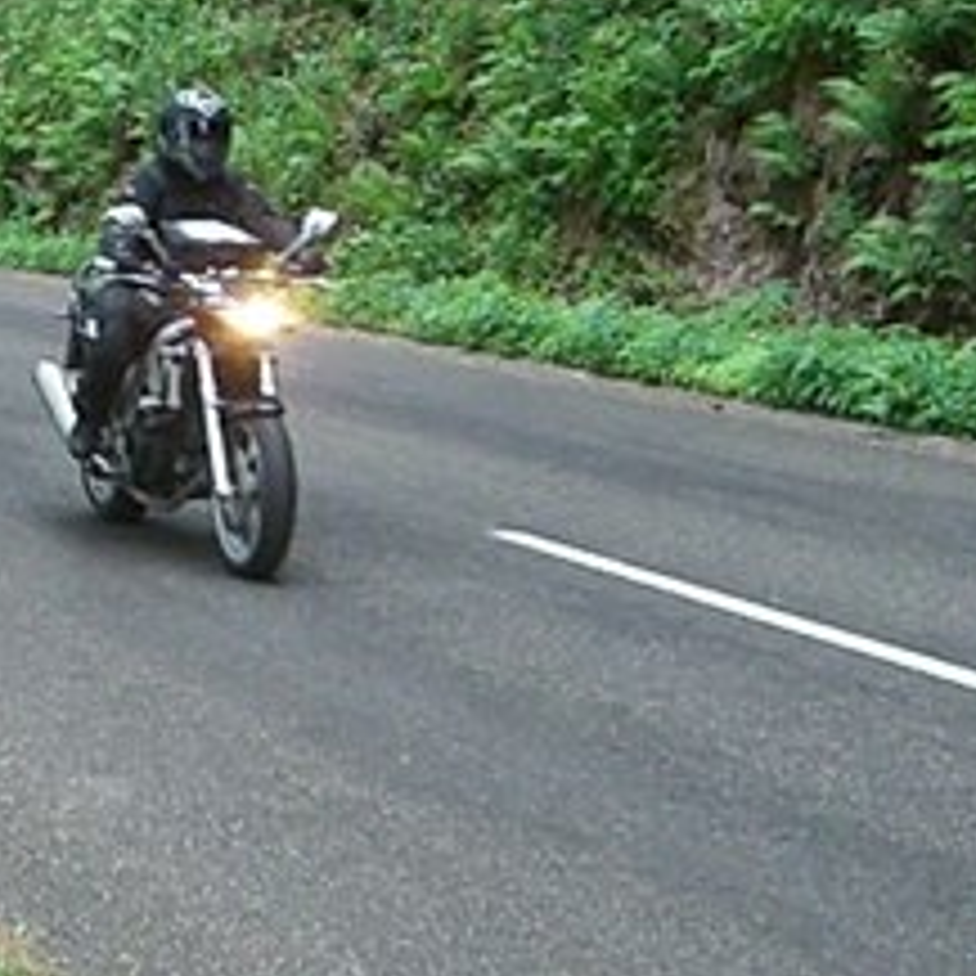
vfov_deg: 18.6
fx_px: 2967
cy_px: 346
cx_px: -63
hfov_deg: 18.1
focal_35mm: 93
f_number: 2.7
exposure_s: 1/250
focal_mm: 6.2
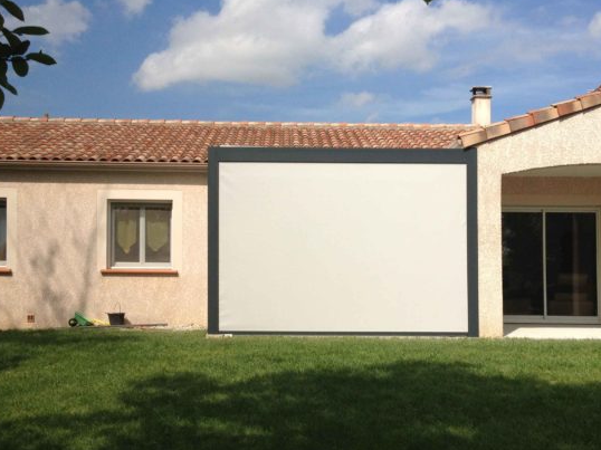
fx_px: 868
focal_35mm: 50
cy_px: 247
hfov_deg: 38.2
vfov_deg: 29.1
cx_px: 307
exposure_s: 1/1972
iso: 50
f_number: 2.4
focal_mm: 4.28
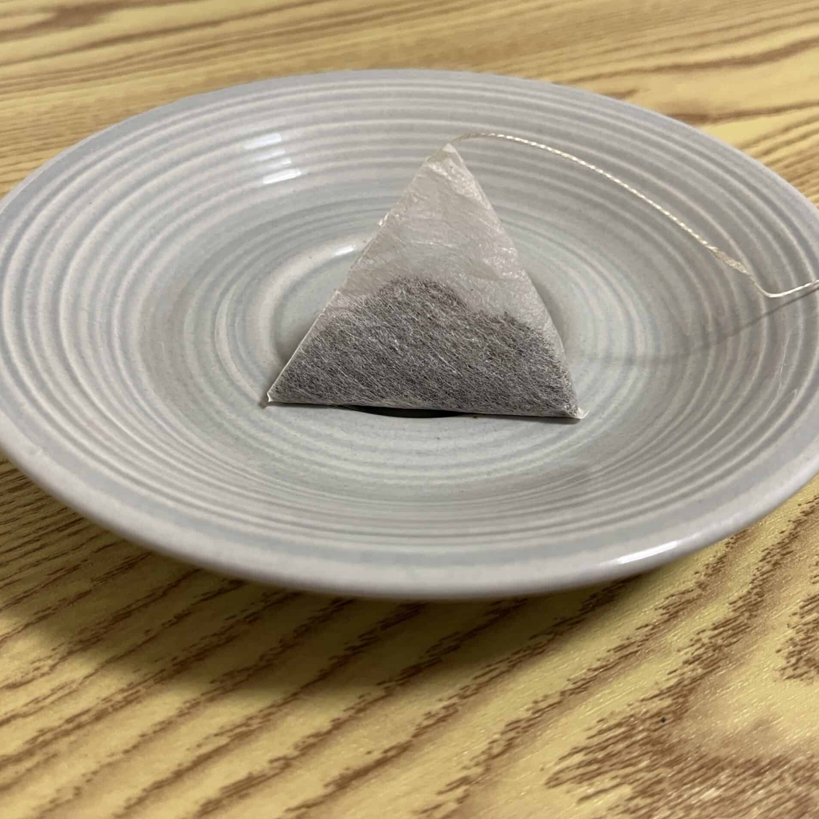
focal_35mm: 31
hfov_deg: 52.5
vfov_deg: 52.5
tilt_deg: -41.6
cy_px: 405
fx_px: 830
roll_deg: -0.3
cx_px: 420
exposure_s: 1/60
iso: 200
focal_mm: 5.1
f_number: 1.6
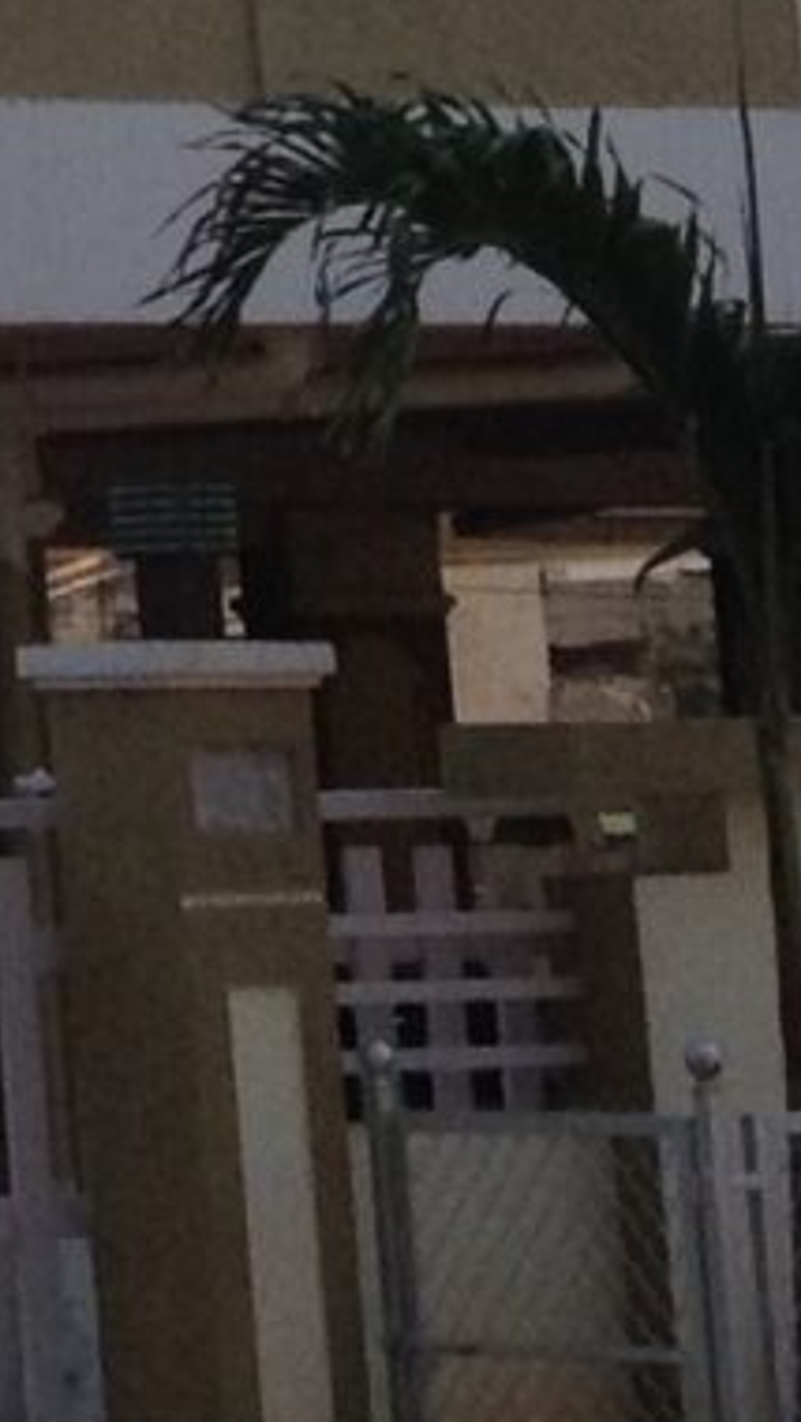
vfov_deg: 7.8
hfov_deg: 4.5
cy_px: -2002
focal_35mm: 257
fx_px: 9695
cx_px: -1711
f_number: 2.4
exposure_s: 1/1577
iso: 50
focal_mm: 4.28
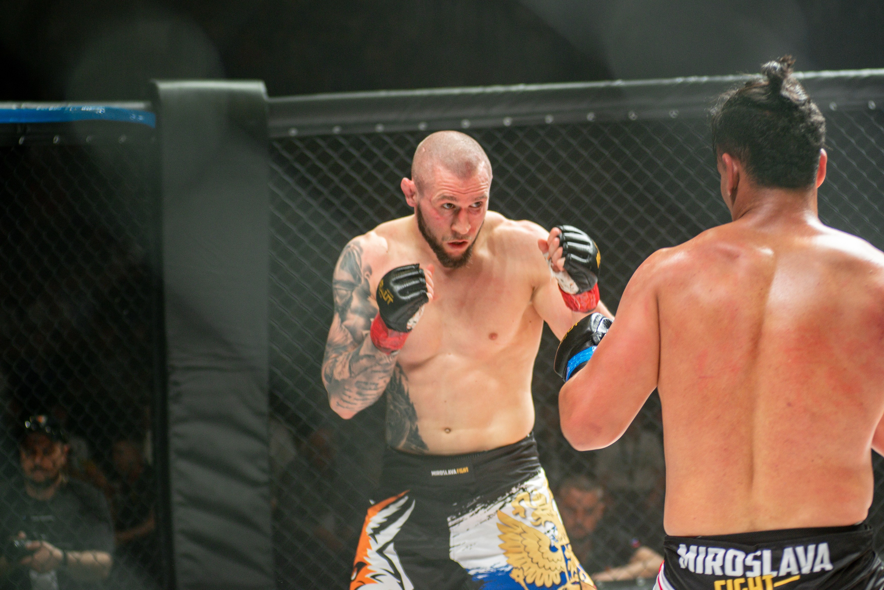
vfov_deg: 17.1
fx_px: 1965
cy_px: 295
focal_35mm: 80
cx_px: 442
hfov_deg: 25.4
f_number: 4
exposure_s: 1/320
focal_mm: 80
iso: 1100
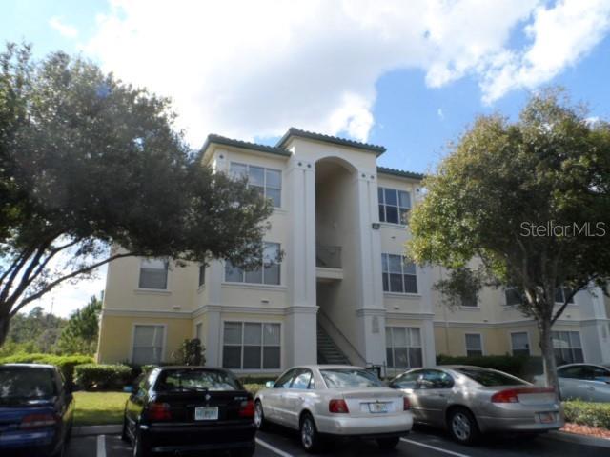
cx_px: 305
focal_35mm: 24
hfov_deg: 71.6
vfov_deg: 56.8
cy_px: 228
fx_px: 423
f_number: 4.5
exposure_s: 1/350
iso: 80
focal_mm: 4
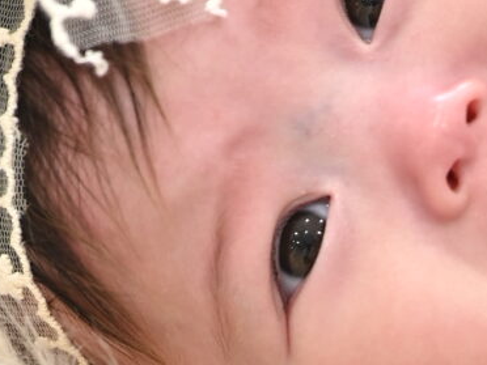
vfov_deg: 4.4
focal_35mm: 331
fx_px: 4657
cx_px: 513
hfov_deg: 6.0
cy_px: 993
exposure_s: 1/125
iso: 250
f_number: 2
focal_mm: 50
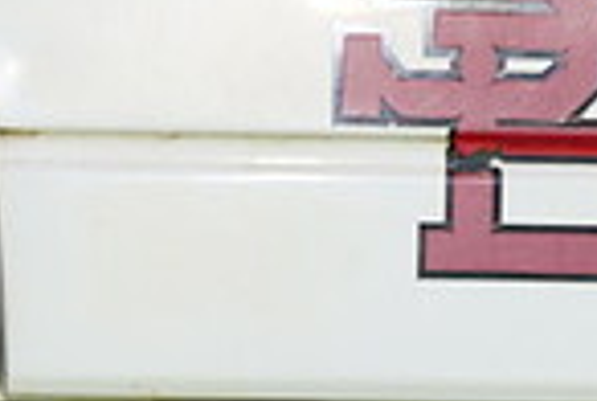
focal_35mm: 829
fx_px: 13776
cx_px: 388
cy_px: -346
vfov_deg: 1.7
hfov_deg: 2.5
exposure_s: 1/250
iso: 100
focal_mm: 209
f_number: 6.3
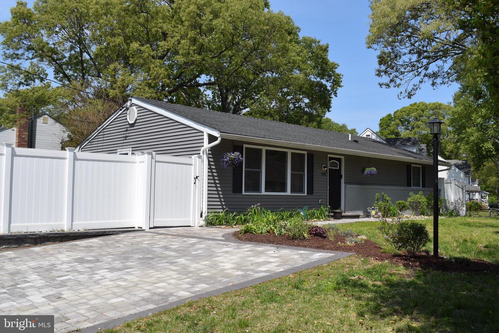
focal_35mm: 34
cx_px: 250
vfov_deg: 38.4
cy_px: 166
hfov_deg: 55.1
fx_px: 478
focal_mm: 23
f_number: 10
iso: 200
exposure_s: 1/400
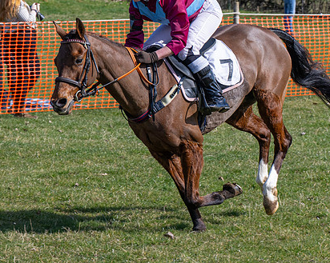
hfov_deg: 10.1
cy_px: 72
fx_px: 1874
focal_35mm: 192
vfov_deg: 8.0
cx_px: 130
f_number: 5
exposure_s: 1/1250
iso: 200
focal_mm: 70
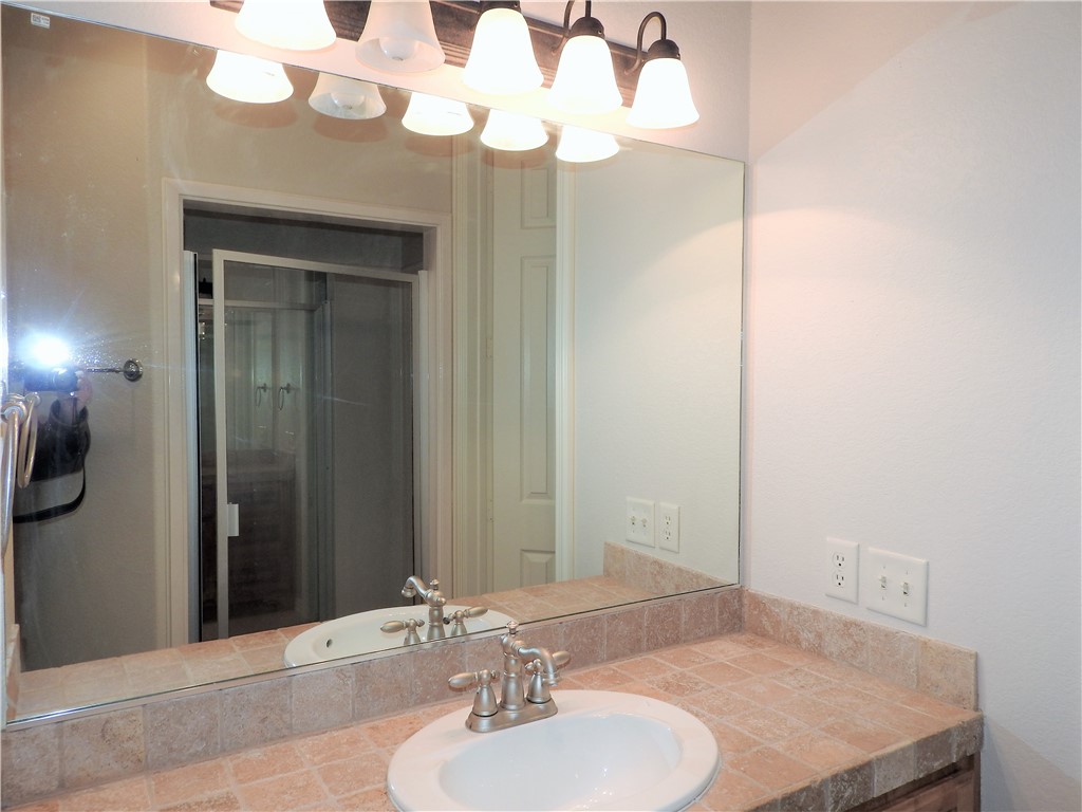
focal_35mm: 24
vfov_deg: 56.8
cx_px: 541
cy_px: 406
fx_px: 750
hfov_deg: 71.6
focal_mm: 4.3
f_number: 3.3
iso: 100
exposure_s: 1/50
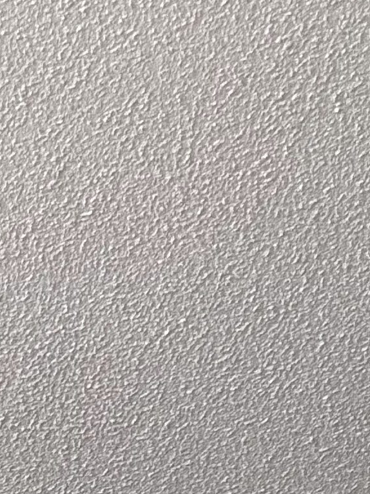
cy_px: 947
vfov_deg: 14.0
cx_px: -5
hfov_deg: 12.1
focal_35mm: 121
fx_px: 1725
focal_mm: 2.69
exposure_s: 1/57
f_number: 1.9
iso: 320
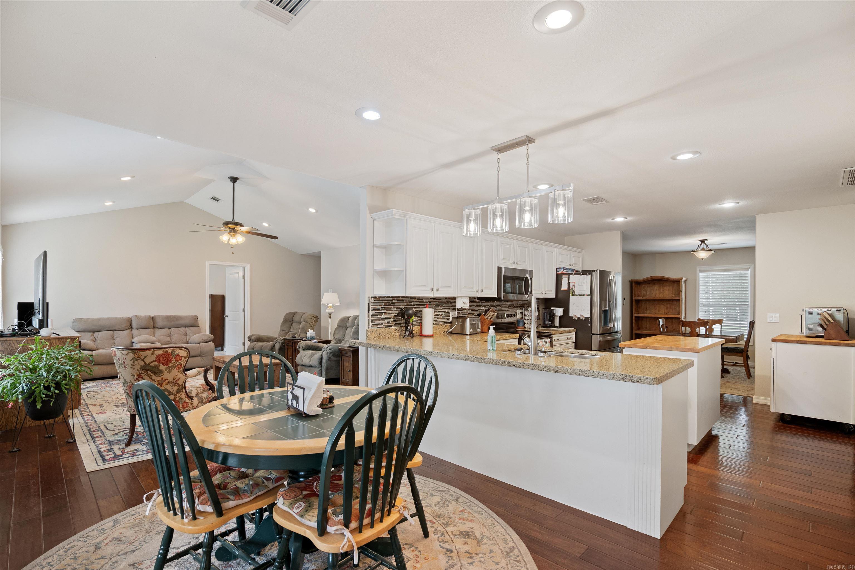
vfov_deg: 73.7
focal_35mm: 16
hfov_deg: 96.7
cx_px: 428
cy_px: 285
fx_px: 380
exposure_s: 1/10
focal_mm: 16
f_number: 5.6
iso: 1250
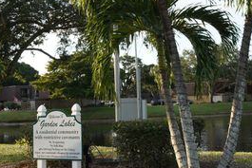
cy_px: 60
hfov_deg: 30.5
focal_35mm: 66
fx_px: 462
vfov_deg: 20.6
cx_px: 138
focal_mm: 35
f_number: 11
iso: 200
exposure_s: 1/40
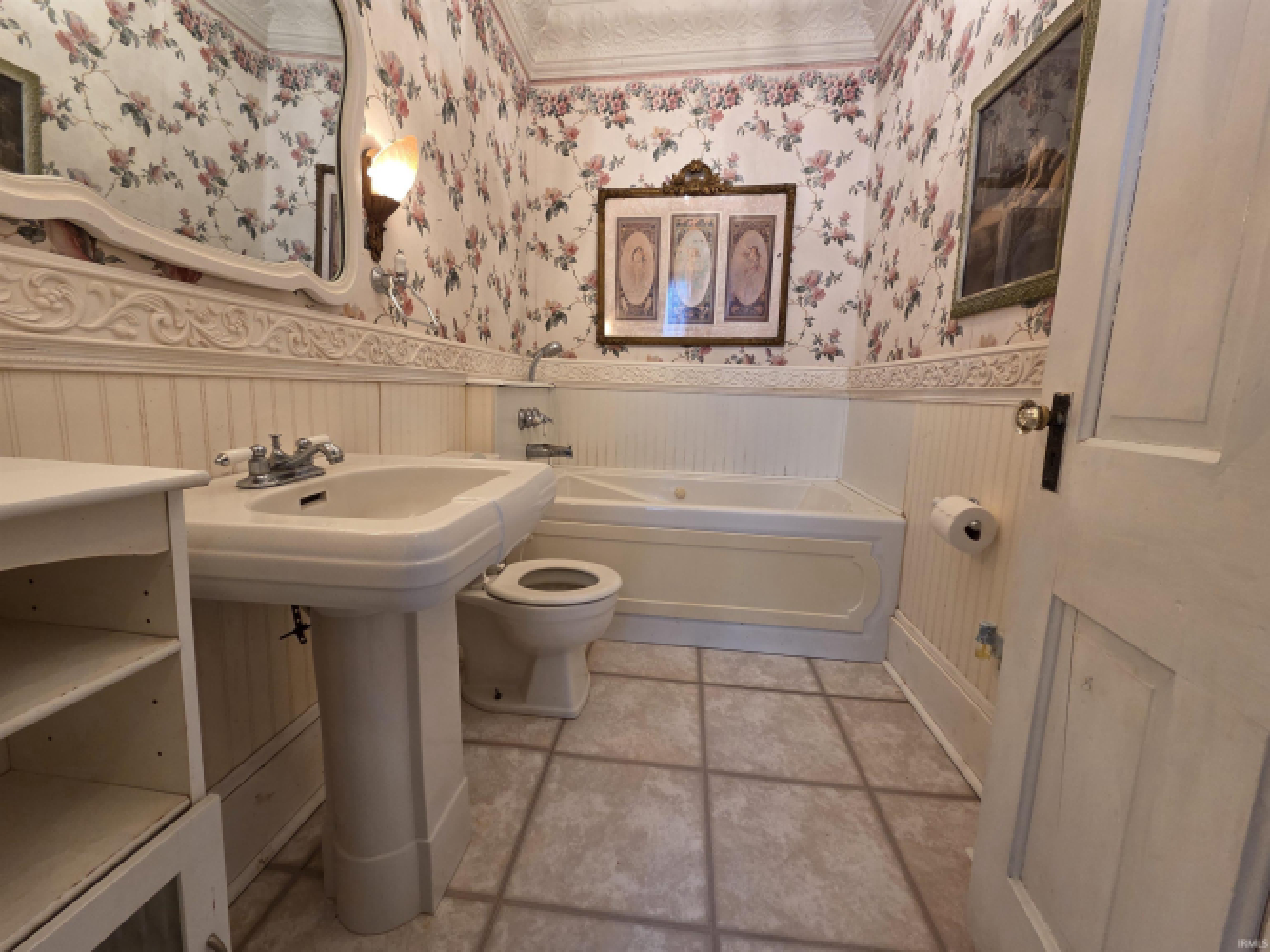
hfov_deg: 106.2
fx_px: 477
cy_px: 476
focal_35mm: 13
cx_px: 635
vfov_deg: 89.9
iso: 320
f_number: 2.2
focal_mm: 2.2
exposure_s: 1/60
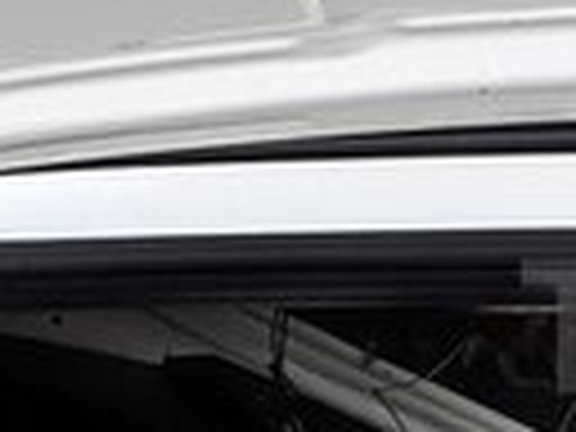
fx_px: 2313
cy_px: 326
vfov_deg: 10.6
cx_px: 981
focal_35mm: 139
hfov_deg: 13.1
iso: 64
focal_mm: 3.6
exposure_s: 1/100
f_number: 1.9
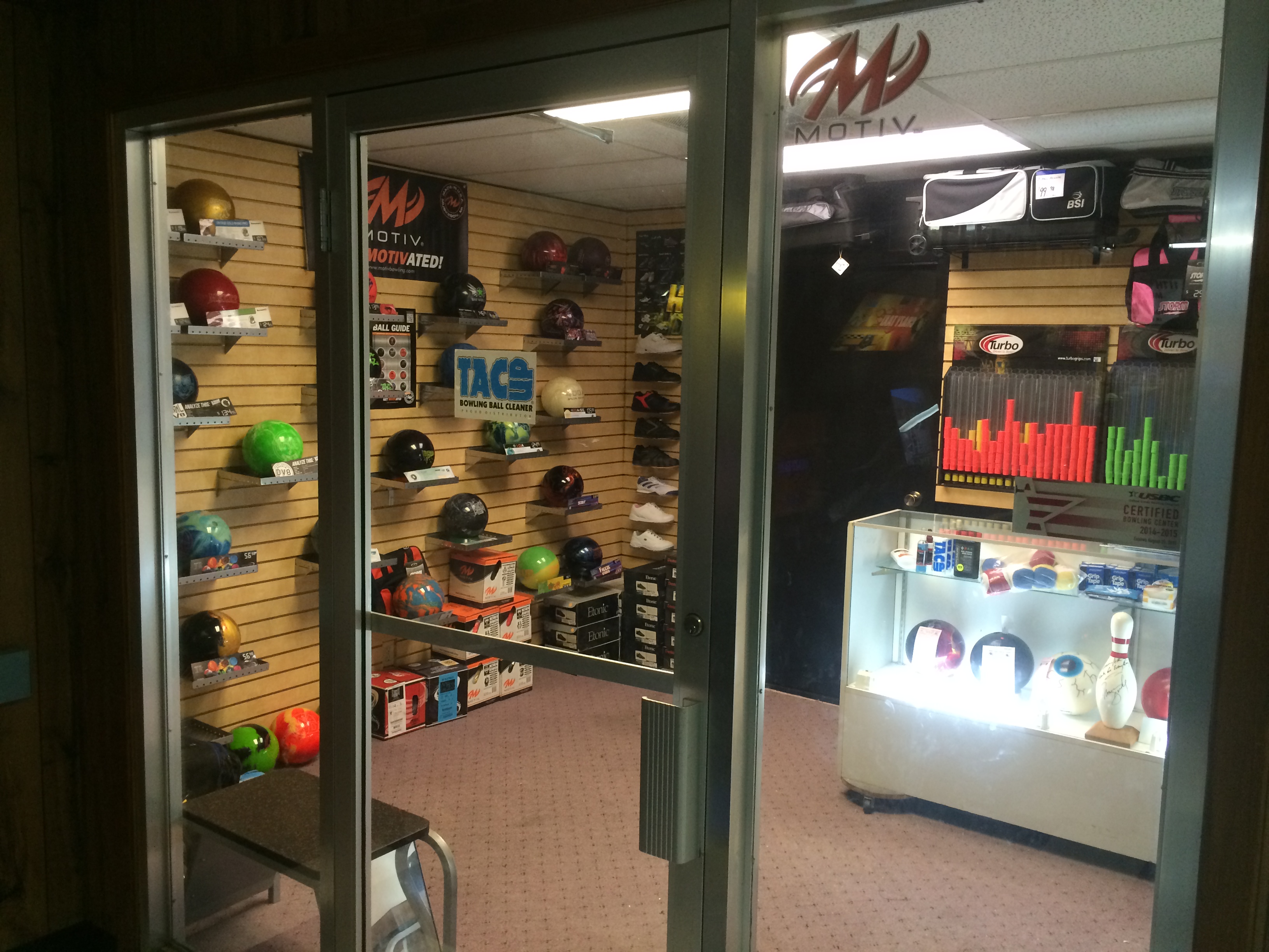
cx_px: 634
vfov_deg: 46.8
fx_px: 1100
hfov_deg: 60.0
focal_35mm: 30
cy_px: 476
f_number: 2.2
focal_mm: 4.12
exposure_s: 1/30
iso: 200
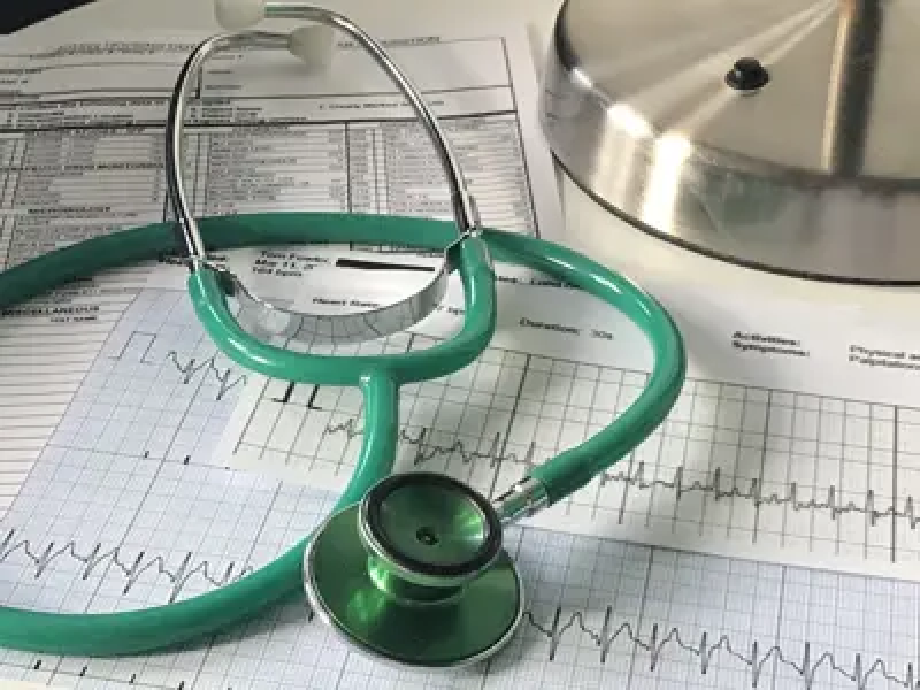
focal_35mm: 28
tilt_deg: -32.6
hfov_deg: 63.4
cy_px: 345
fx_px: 744
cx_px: 460
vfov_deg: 49.7
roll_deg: +0.2
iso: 32
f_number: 1.8
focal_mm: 3.99
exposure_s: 1/30
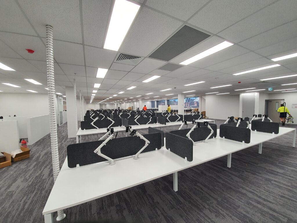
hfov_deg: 106.2
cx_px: 148
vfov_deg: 89.9
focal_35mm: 13
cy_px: 112
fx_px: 112
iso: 64
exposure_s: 1/50
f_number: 2.2
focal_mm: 1.8
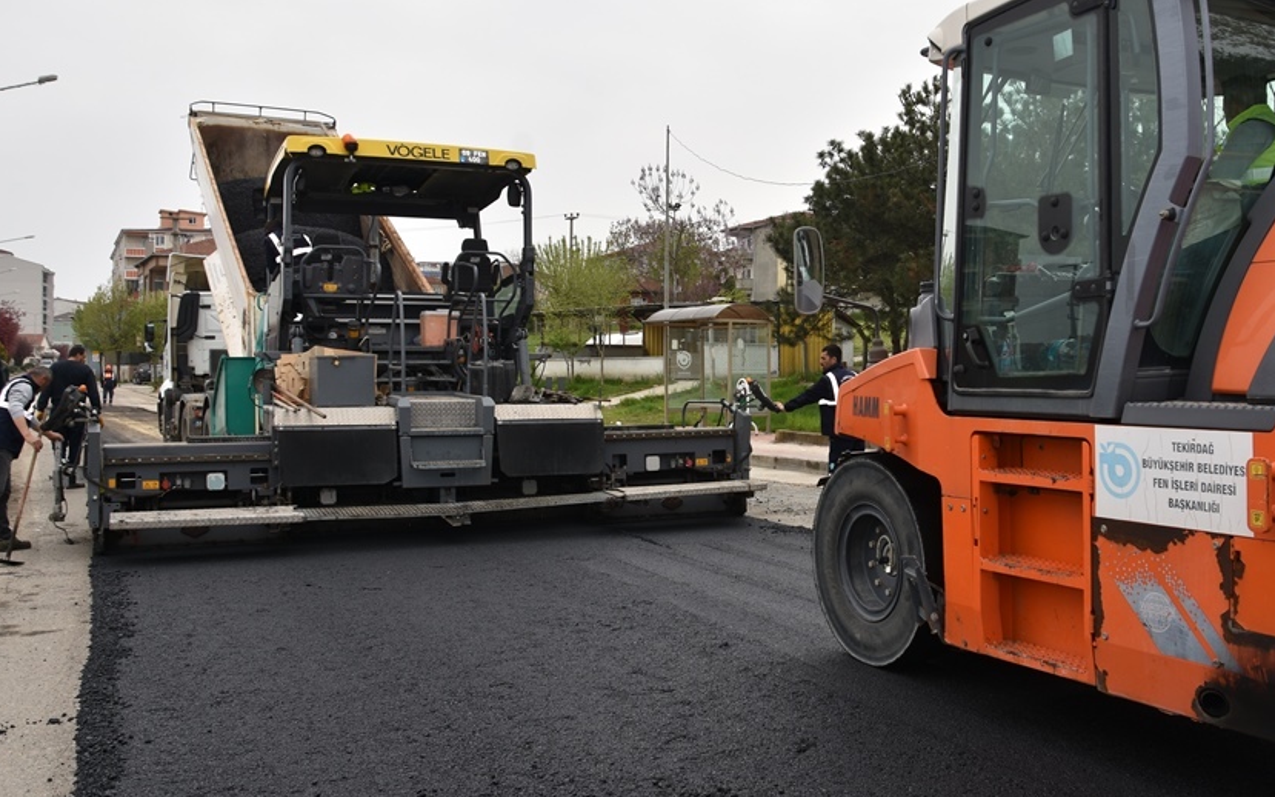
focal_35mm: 34
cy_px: 368
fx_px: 1181
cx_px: 771
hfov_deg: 56.2
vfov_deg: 37.2
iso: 100
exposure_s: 1/200
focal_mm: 18
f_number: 7.1
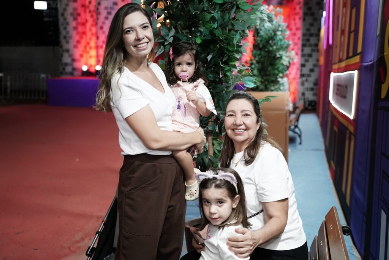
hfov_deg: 46.4
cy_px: 130
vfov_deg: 31.9
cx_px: 194
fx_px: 454
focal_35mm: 42
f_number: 2.8
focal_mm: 42
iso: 3200
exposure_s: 1/400
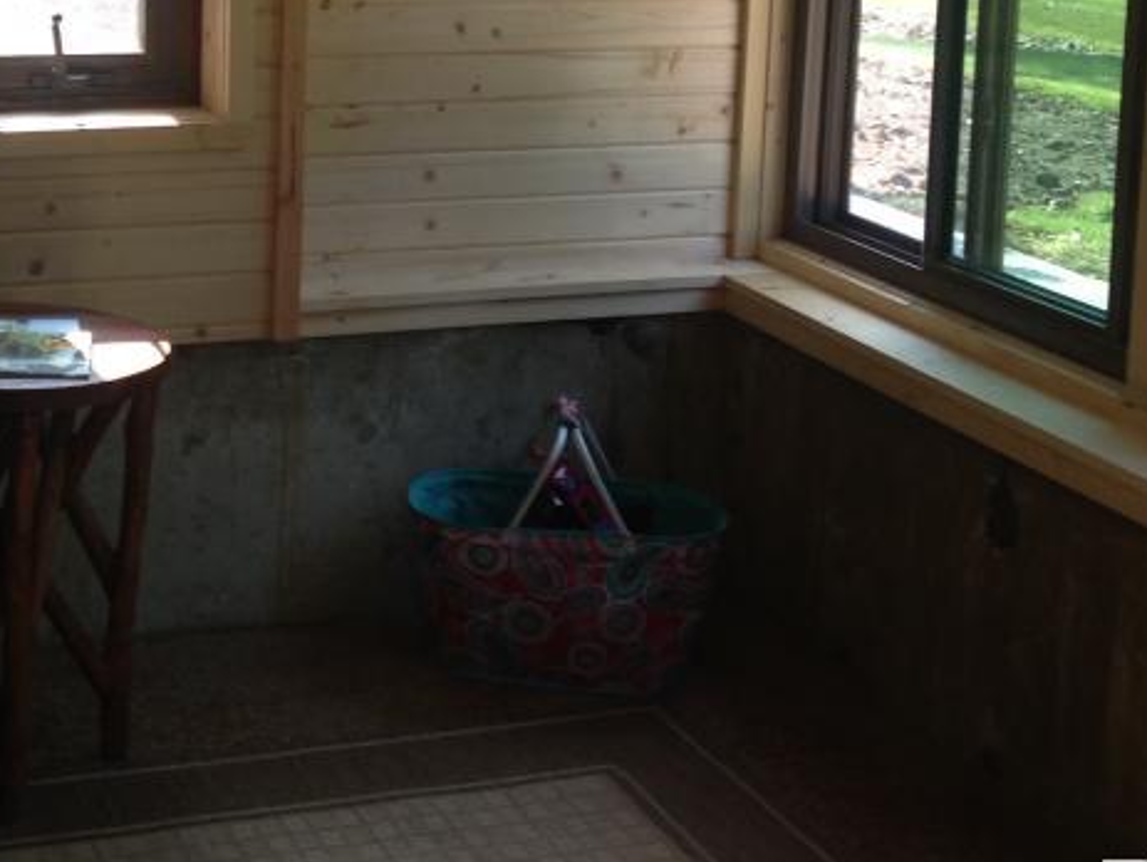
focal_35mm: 73
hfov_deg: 26.1
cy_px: 33
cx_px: 211
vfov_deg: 19.7
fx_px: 2421
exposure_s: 1/60
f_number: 2.4
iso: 50
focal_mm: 4.12
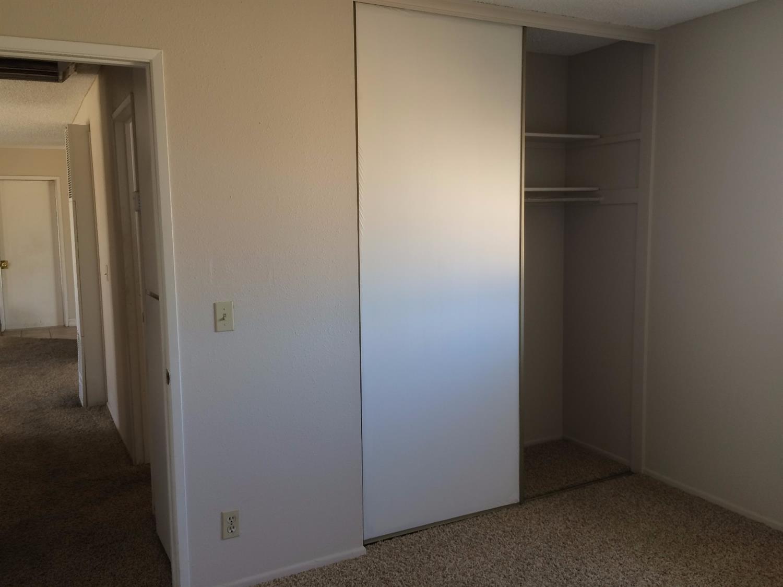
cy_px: 294
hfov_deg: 61.7
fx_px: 656
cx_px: 392
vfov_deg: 48.2
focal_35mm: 29
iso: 40
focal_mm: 4.15
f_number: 2.2
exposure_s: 1/30
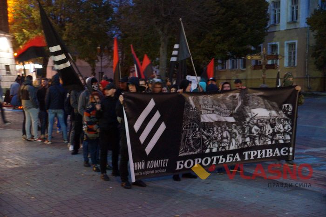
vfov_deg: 25.7
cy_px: 108
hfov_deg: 37.9
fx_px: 475
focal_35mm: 52
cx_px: 163
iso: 3200
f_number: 4.5
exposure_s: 1/6
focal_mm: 35
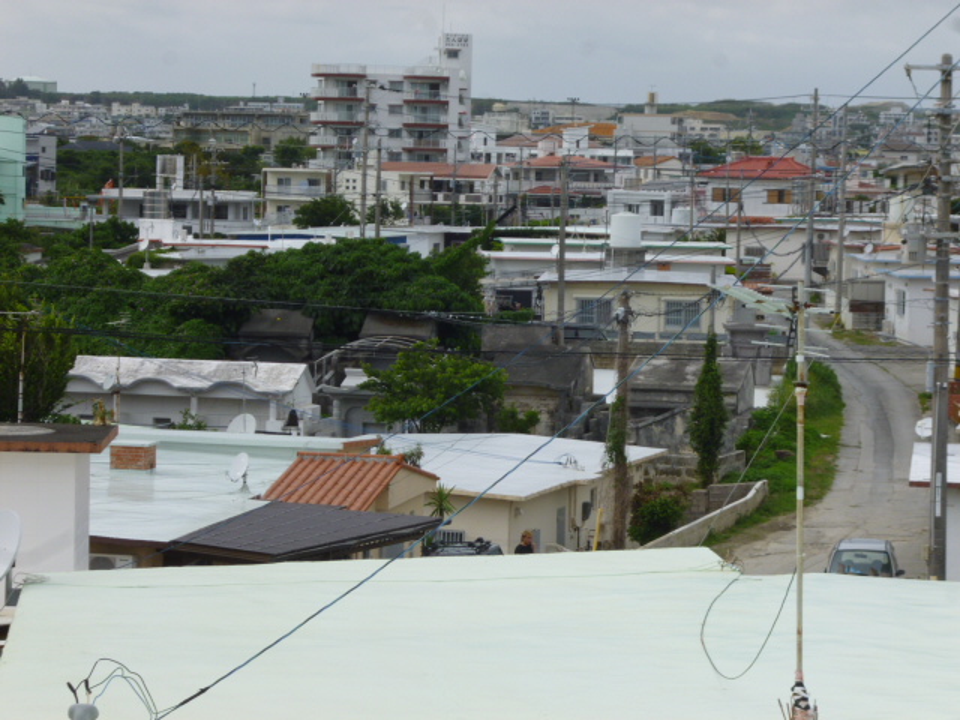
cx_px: 480
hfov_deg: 17.6
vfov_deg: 13.2
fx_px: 3106
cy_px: 360
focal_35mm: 112
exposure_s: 1/250
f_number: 6.5
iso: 100
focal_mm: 20
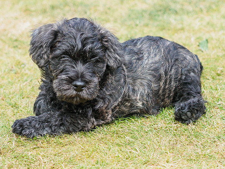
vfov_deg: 9.9
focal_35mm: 150
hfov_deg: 13.1
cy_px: 69
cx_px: 70
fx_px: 974
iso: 200
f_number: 2.5
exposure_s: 1/500
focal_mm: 45
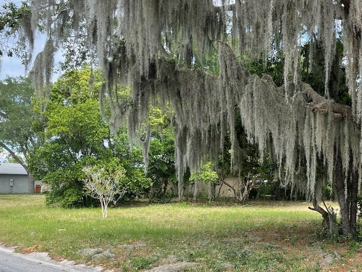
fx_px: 471
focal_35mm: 45
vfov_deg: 32.0
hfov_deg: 41.0
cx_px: 265
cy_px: 174
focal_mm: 4.2
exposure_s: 1/682
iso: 32
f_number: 1.6
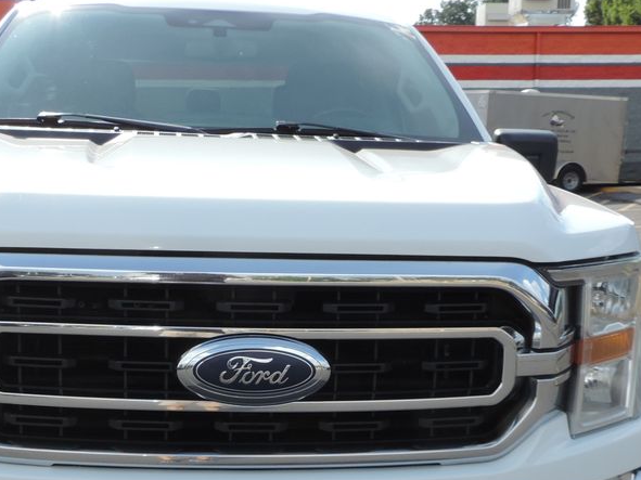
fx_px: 963
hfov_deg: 36.7
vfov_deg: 27.6
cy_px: 369
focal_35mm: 52
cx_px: 271
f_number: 3
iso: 80
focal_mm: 4.3
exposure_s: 1/800
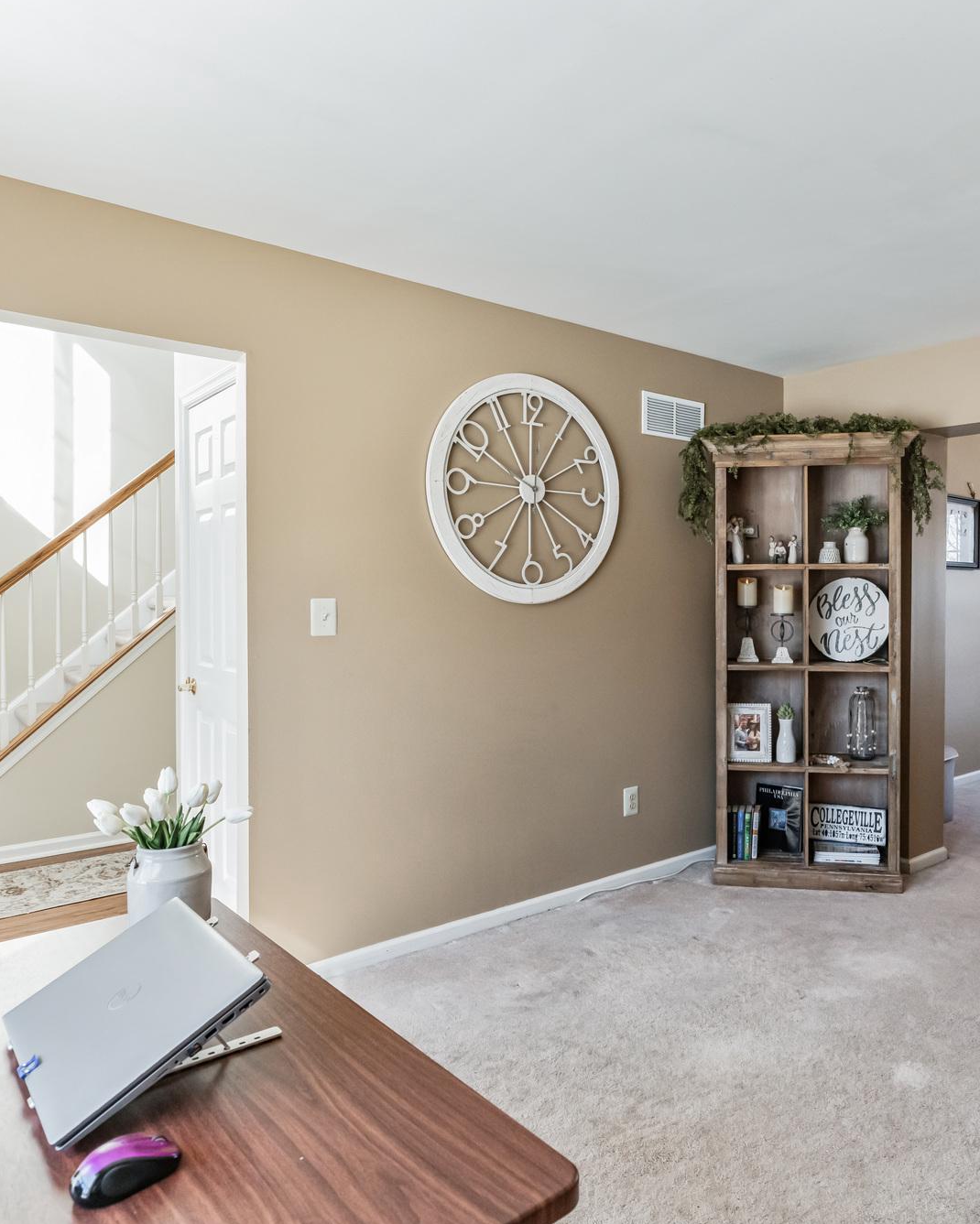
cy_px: 615
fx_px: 834
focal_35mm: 23
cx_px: 643
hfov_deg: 59.7
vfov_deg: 72.6
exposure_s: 1/200
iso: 1000
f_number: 7.1
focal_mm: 16
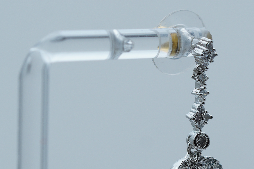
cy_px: 127
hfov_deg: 6.8
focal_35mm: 302
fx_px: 2131
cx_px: 200
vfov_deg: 4.5
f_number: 5.6
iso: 160
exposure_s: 1/80
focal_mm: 90
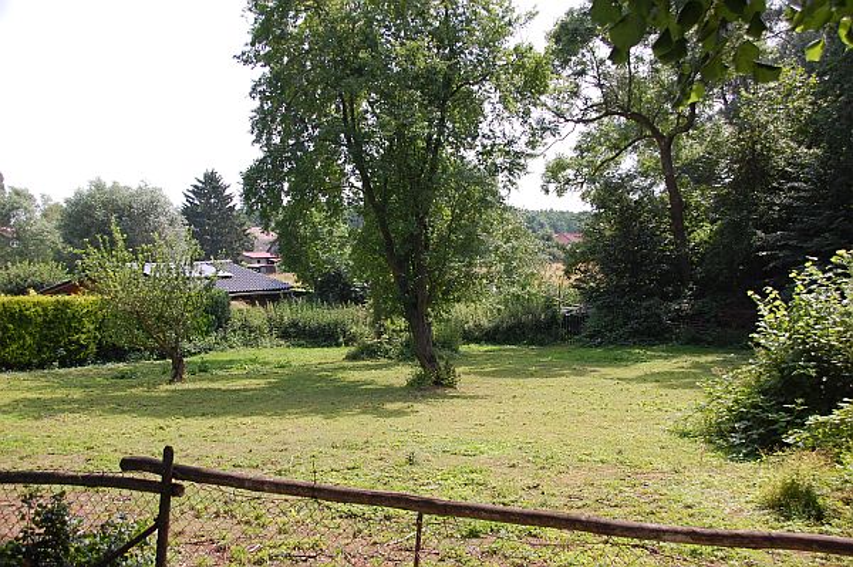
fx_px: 1136
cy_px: 284
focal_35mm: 48
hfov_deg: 41.1
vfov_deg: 28.0
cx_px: 426
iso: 200
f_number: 7.1
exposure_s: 1/200
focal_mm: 32
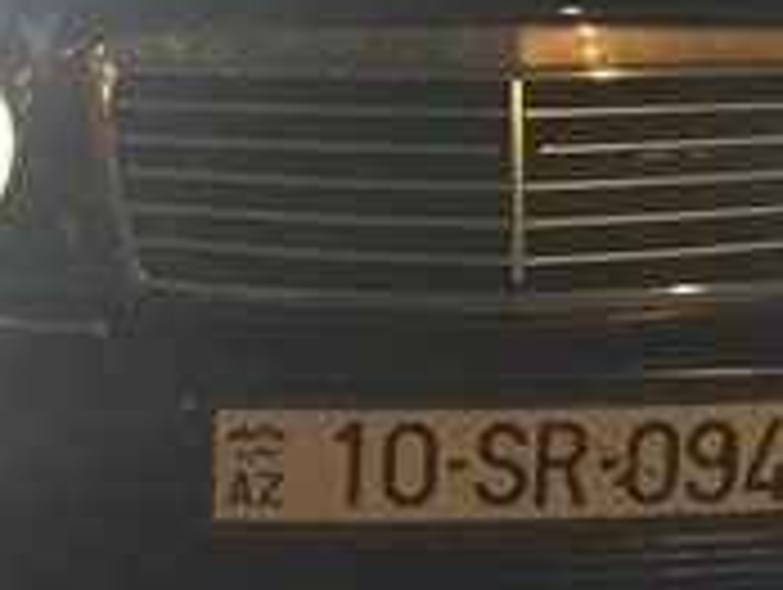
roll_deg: -1.3
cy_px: -97
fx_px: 2492
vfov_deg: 13.2
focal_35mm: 110
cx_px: 328
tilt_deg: -17.8
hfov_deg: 17.8
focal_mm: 4.15
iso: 320
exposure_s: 1/17
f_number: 2.2
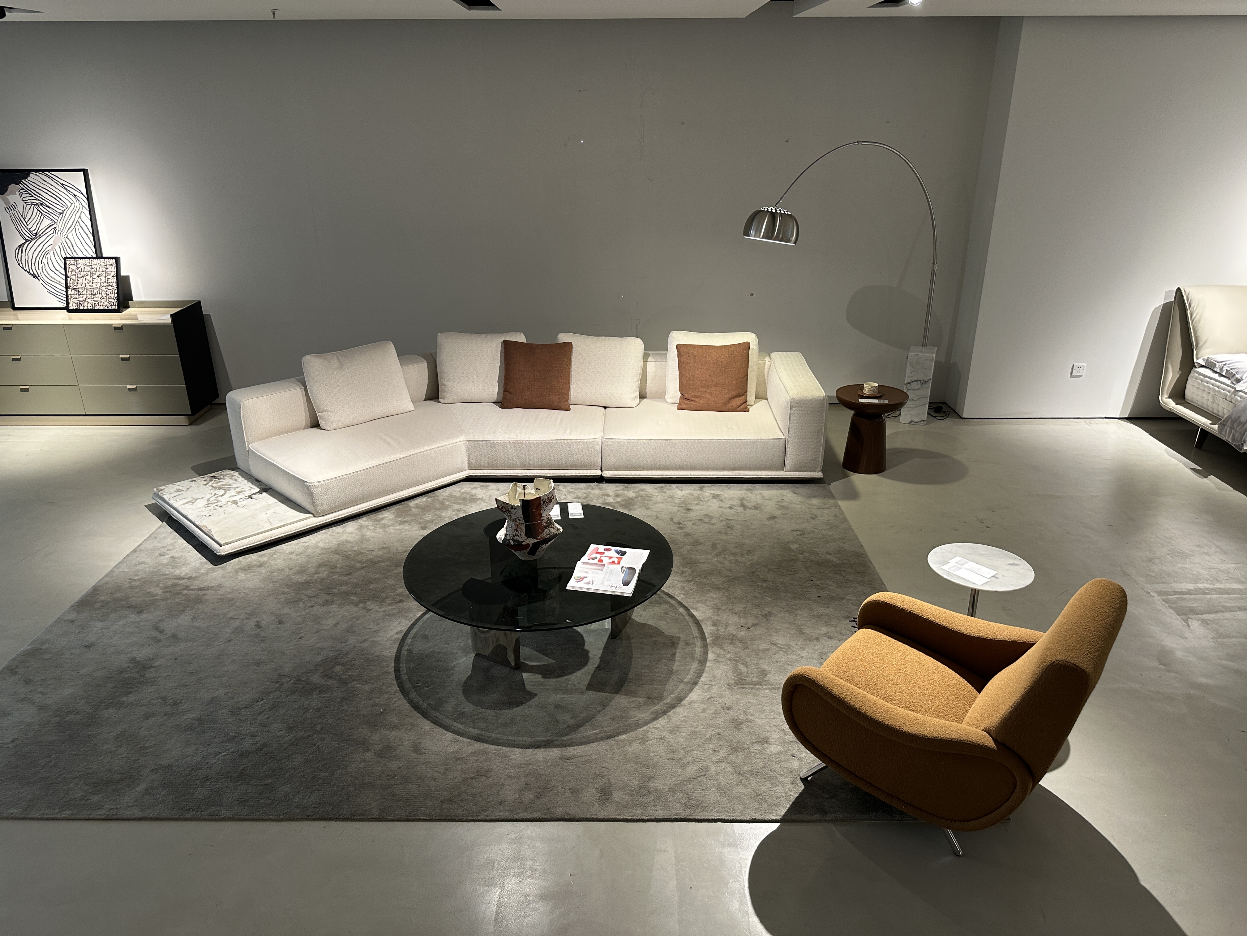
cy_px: 468
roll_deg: +0.4
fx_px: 865
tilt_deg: -21.8
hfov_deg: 71.6
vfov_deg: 56.8
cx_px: 624
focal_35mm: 24
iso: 160
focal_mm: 6.86
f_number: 1.78
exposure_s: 1/50
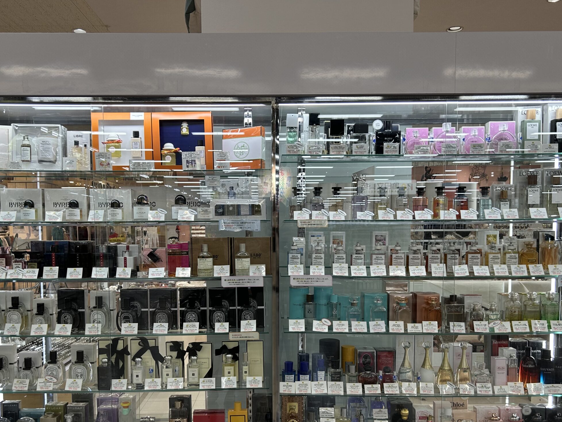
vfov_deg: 41.4
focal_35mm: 34
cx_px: 271
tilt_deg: -4.1
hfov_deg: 54.0
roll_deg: +0.6
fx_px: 552
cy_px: 268
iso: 32
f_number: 1.5
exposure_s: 1/135
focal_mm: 5.7
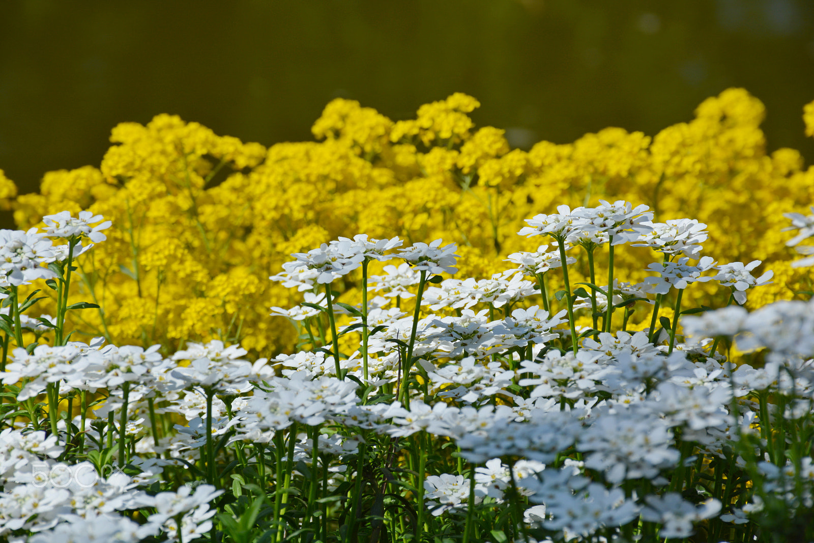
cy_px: 272
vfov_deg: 6.5
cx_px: 407
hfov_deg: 9.8
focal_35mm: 210
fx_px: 4747
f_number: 8
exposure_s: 1/500
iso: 100
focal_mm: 140
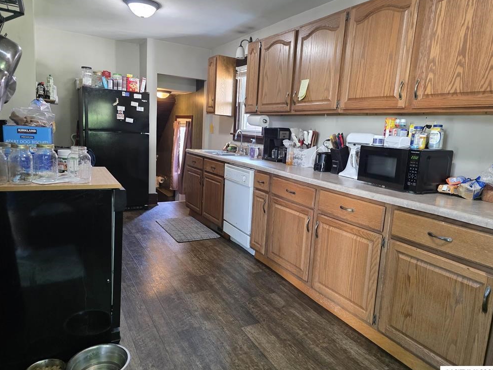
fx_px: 342
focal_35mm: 24
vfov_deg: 56.8
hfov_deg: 71.6
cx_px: 256
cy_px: 187
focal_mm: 6.3
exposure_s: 1/120
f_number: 1.7
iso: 640
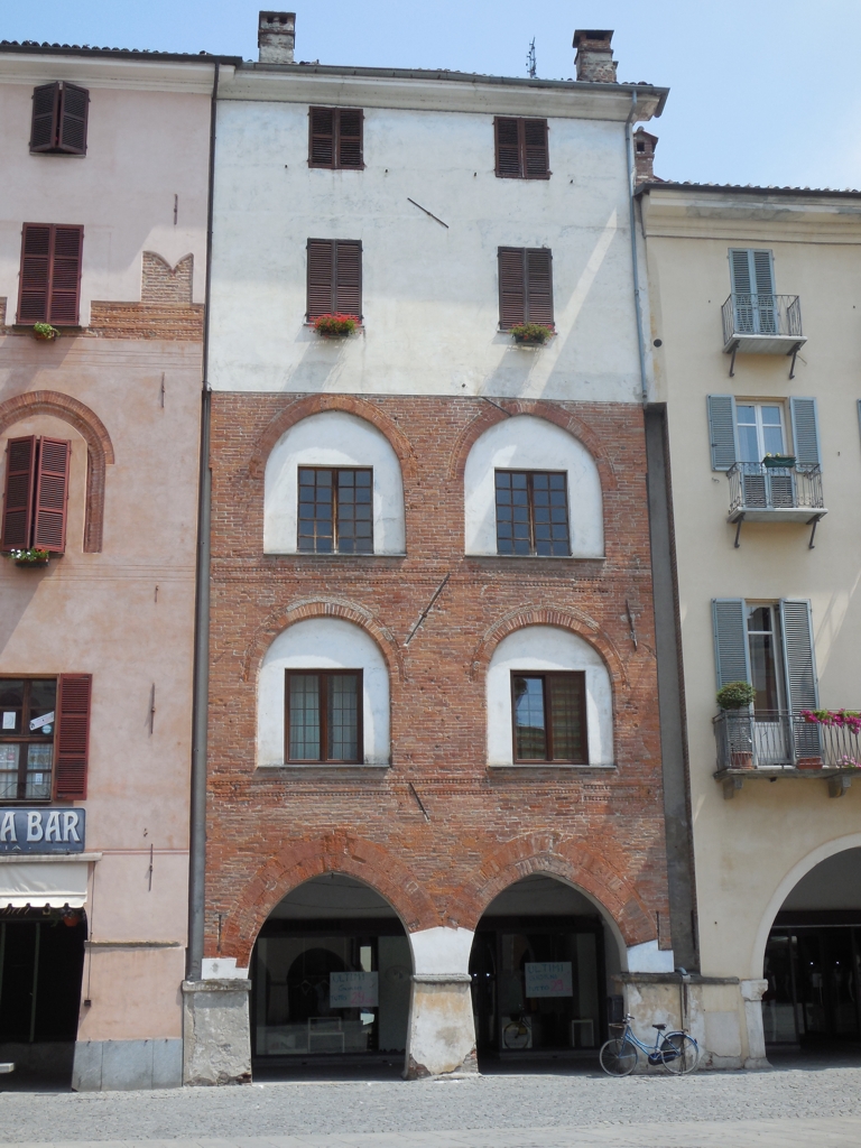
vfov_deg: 41.2
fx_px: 1526
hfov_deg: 31.5
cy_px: 574
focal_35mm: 46
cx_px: 430
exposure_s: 1/1000
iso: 125
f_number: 3.8
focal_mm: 8.2
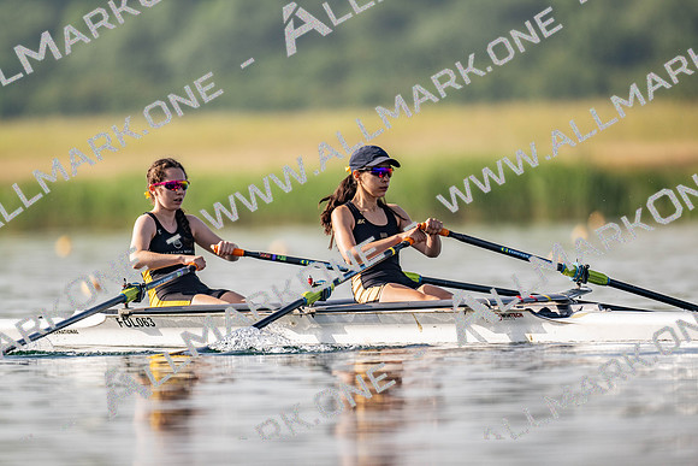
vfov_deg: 2.3
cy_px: 233
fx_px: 11636
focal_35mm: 600
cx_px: 349
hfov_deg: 3.4
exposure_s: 1/2500
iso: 180
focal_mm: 600
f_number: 4
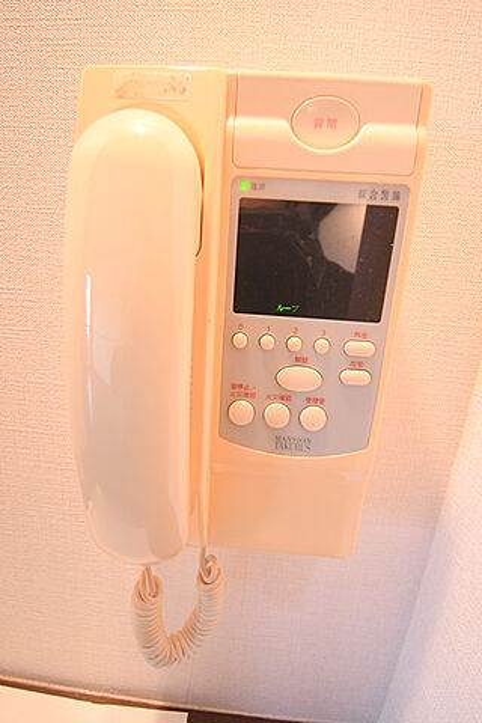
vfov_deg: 100.4
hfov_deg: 77.3
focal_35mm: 15
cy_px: 362
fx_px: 301
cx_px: 241
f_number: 4.5
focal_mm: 10
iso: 6400
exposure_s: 1/60
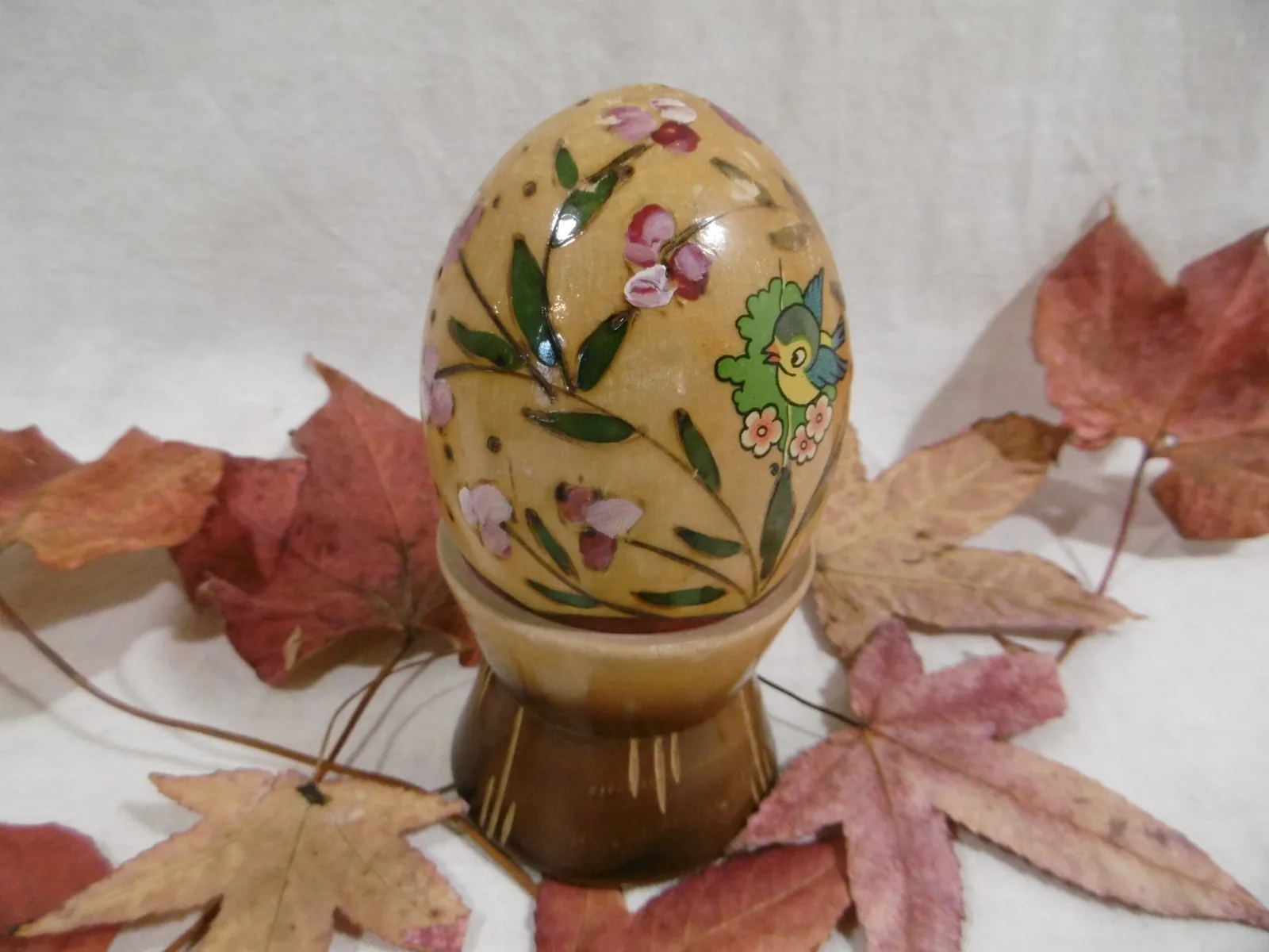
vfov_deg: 56.8
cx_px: 634
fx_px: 880
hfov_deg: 71.6
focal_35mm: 24
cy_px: 476
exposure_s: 1/50
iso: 400
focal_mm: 4.3
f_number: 3.1
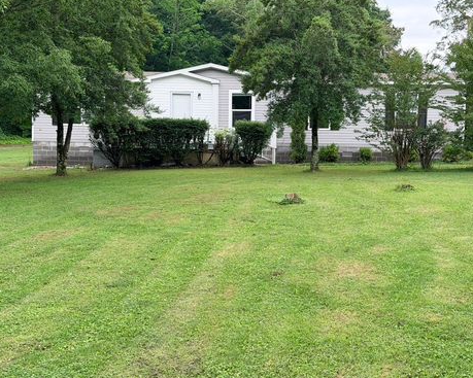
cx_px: 256
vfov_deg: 29.7
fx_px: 714
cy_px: 189
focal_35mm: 51
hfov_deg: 36.6
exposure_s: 1/669
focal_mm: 6.76
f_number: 1.78
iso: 80
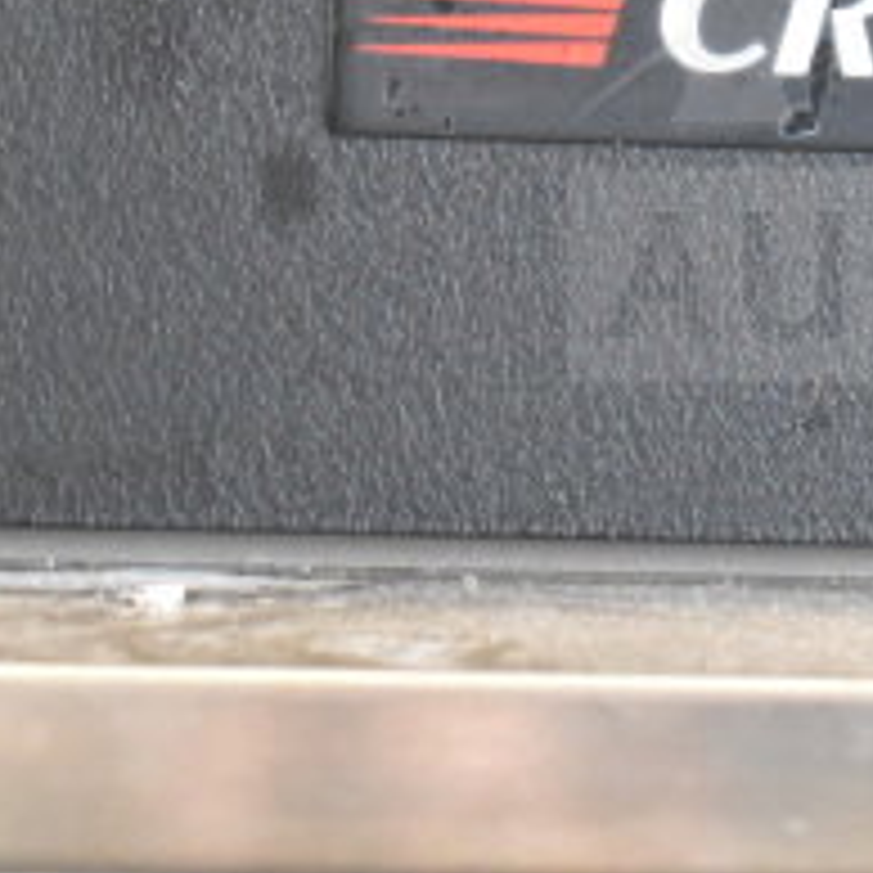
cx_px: 1071
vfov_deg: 10.8
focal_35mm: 160
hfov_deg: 10.7
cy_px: 25
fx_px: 4565
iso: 6400
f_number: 6.3
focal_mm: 40
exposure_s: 1/160
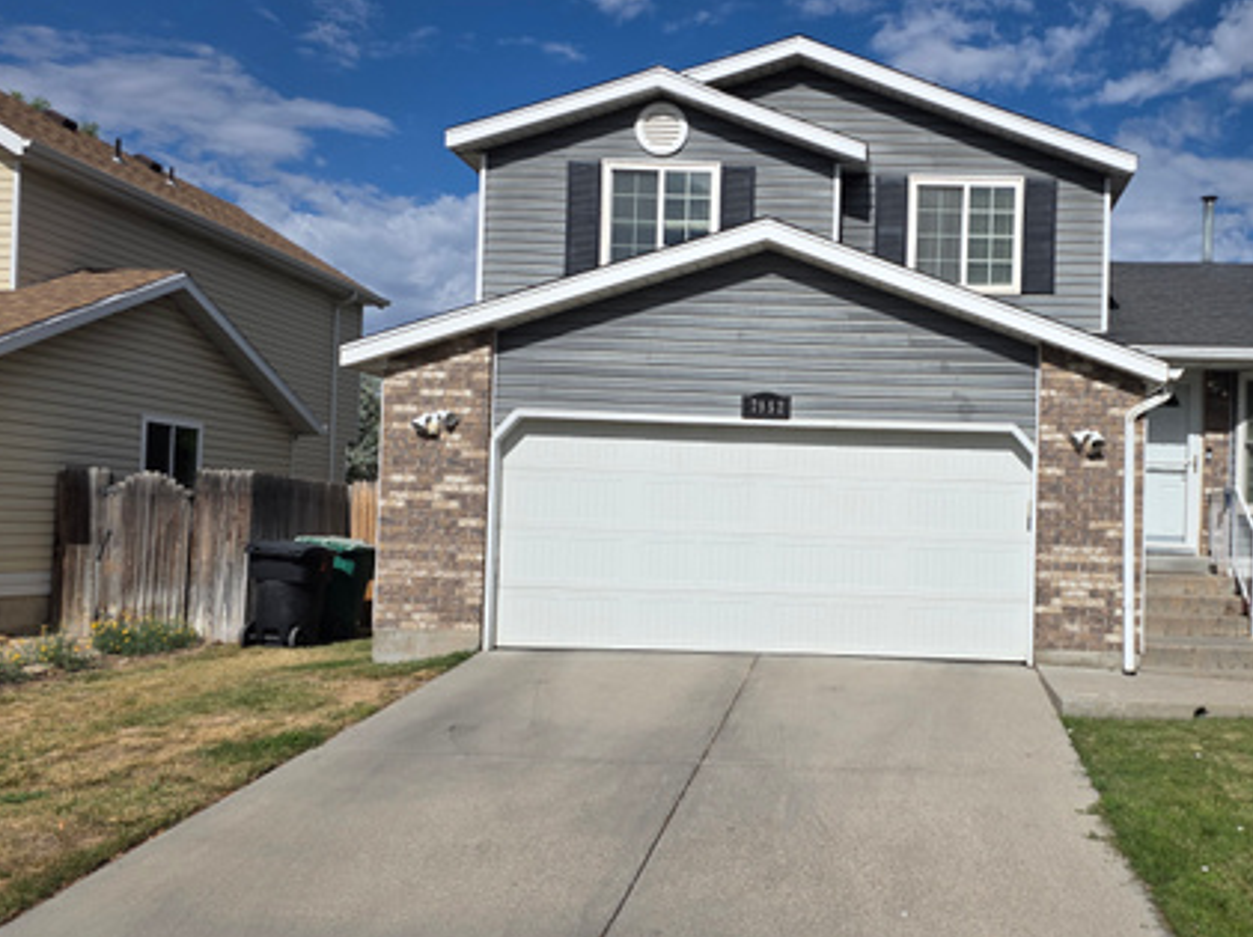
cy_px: 529
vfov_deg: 40.6
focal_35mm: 35
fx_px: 1266
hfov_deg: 51.2
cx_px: 884
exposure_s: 1/7944
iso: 50
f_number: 1.7
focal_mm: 6.3
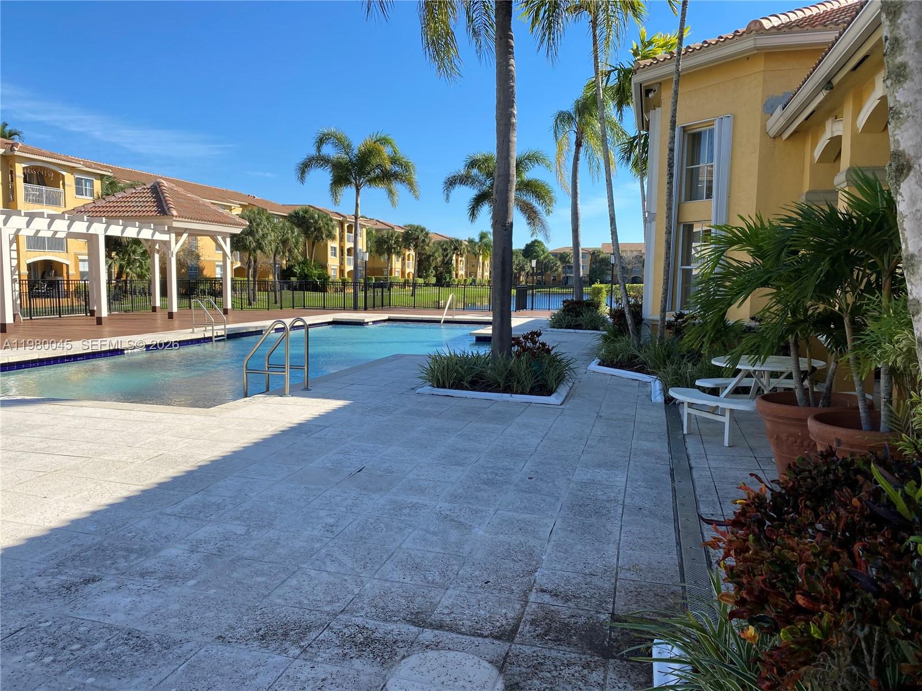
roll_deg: +0.4
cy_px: 346
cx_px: 461
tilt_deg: -8.1
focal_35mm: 26
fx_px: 693
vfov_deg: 53.1
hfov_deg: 67.3
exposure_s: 1/2105
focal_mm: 4.25
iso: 32
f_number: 1.8
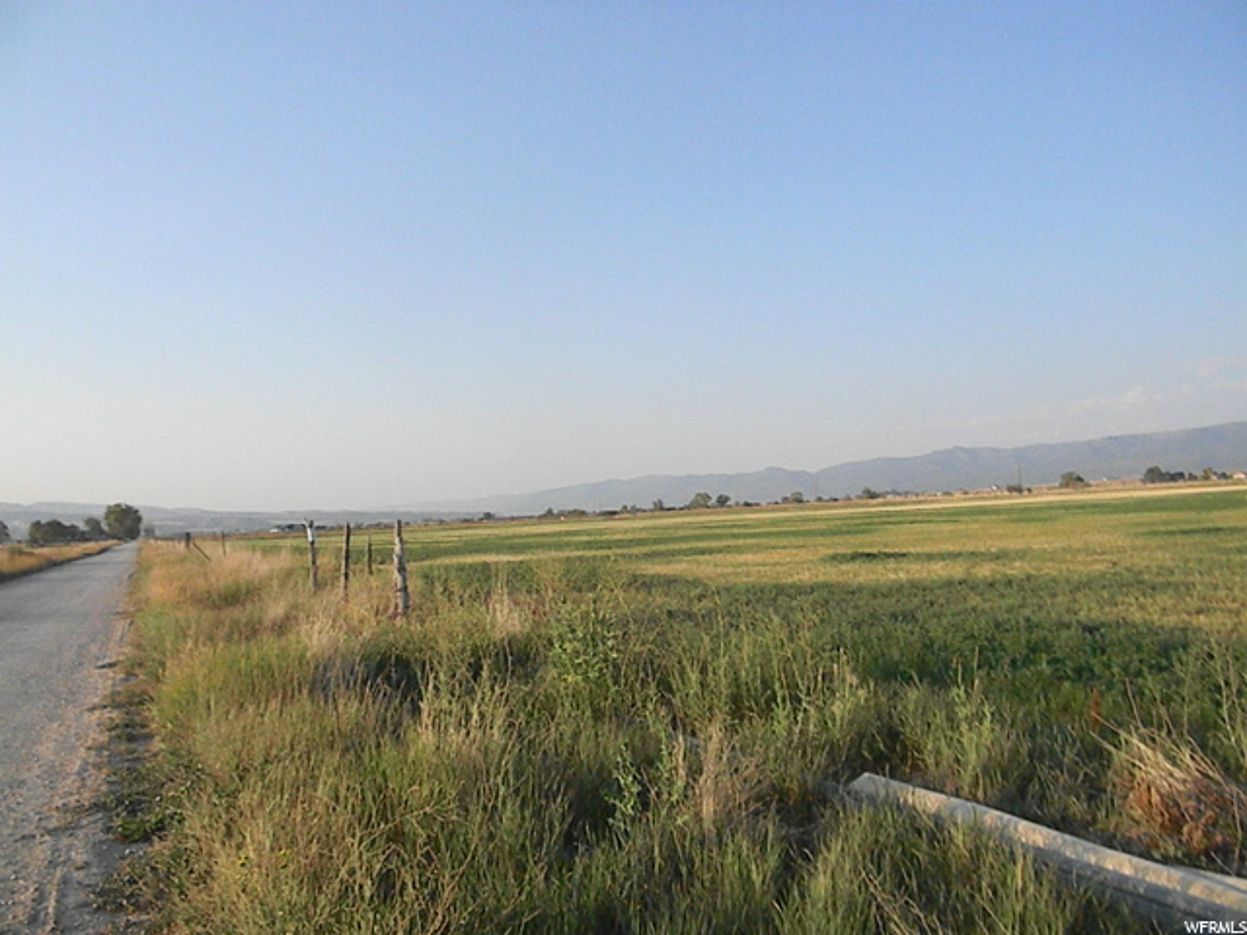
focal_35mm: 27
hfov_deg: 65.3
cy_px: 468
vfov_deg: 51.4
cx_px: 624
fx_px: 973
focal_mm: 5
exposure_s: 1/630
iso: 640
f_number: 7
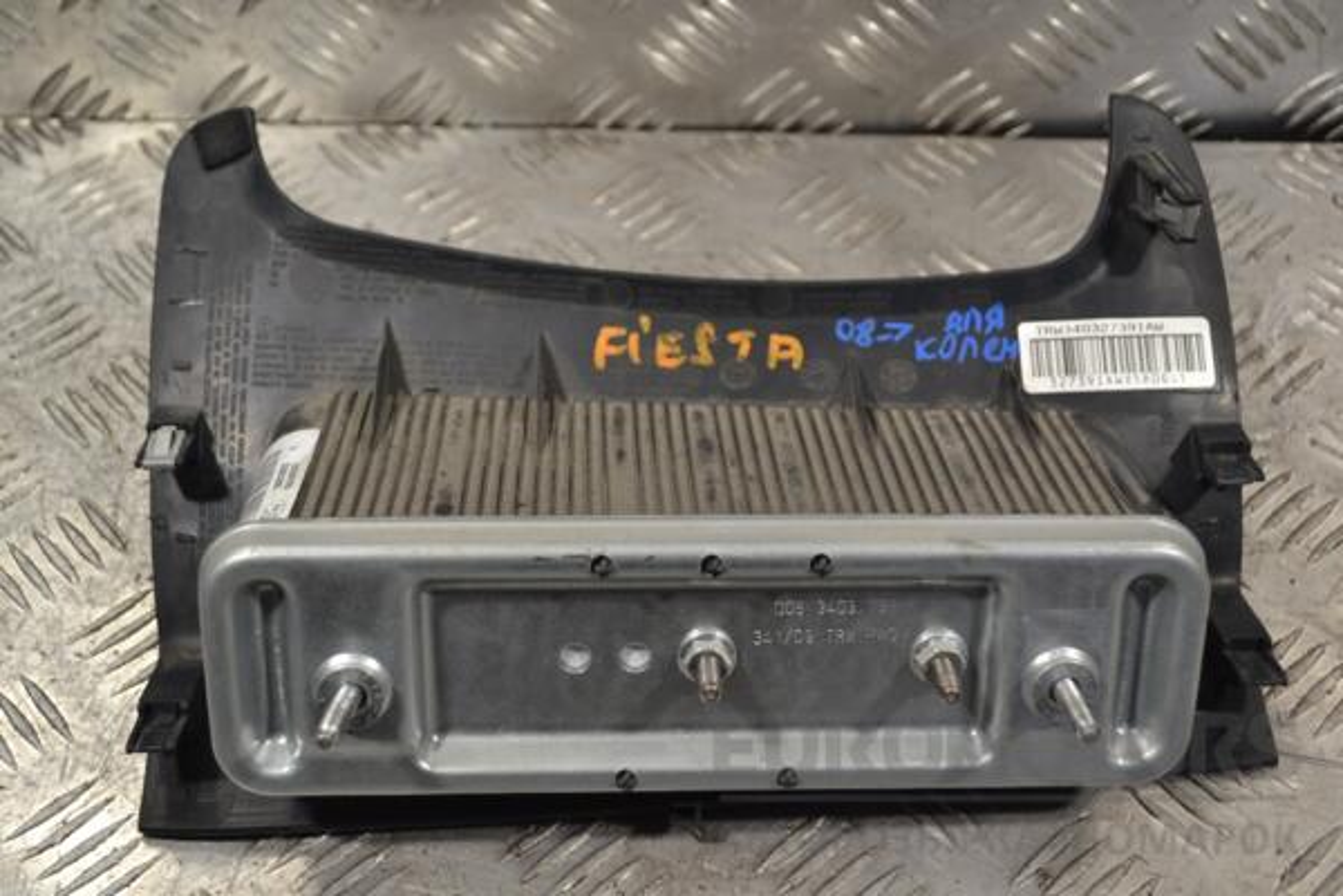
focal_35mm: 51
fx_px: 1902
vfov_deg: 26.5
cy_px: 448
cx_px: 672
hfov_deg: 38.9
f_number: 5
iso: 400
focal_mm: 34
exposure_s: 1/100
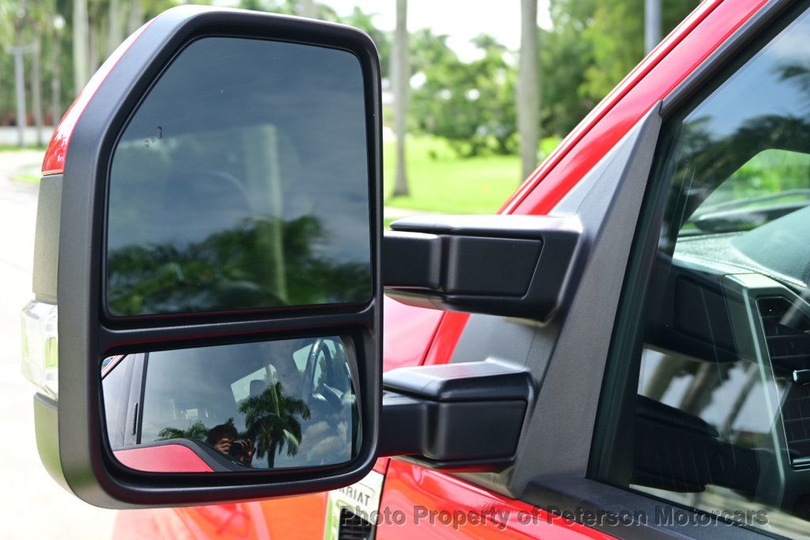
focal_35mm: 56
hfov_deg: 36.0
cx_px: 405
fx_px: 1248
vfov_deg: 24.4
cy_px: 270
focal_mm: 37
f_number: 5.3
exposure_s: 1/125
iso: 100
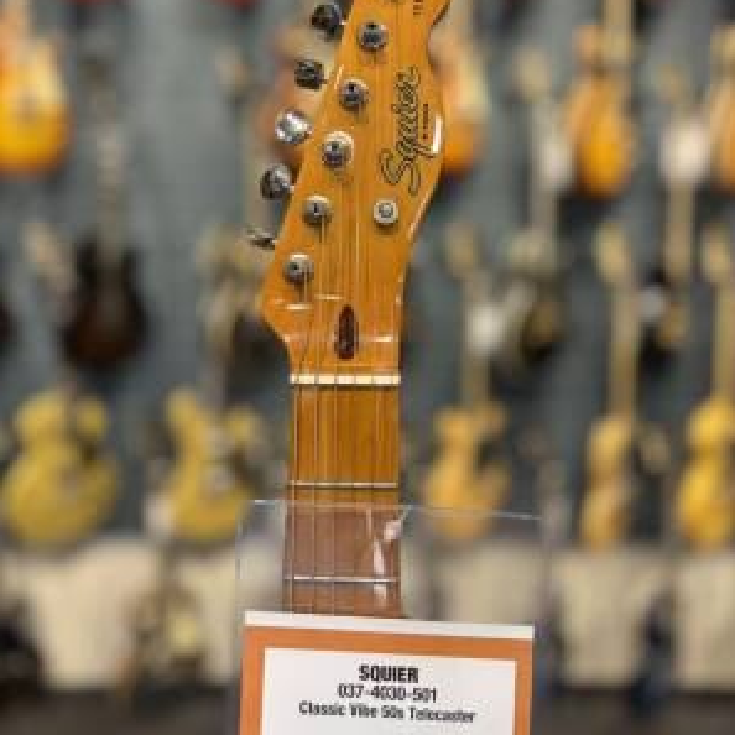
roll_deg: -0.2
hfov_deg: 52.5
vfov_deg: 51.5
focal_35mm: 31
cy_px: 243
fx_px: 745
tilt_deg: -1.4
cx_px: 369
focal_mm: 5.96
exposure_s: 1/60
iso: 80
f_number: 1.6
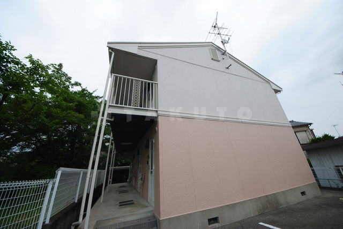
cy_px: 114
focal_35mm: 12
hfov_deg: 112.6
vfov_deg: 90.1
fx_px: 114
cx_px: 172
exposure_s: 1/250
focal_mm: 8
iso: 180
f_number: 10
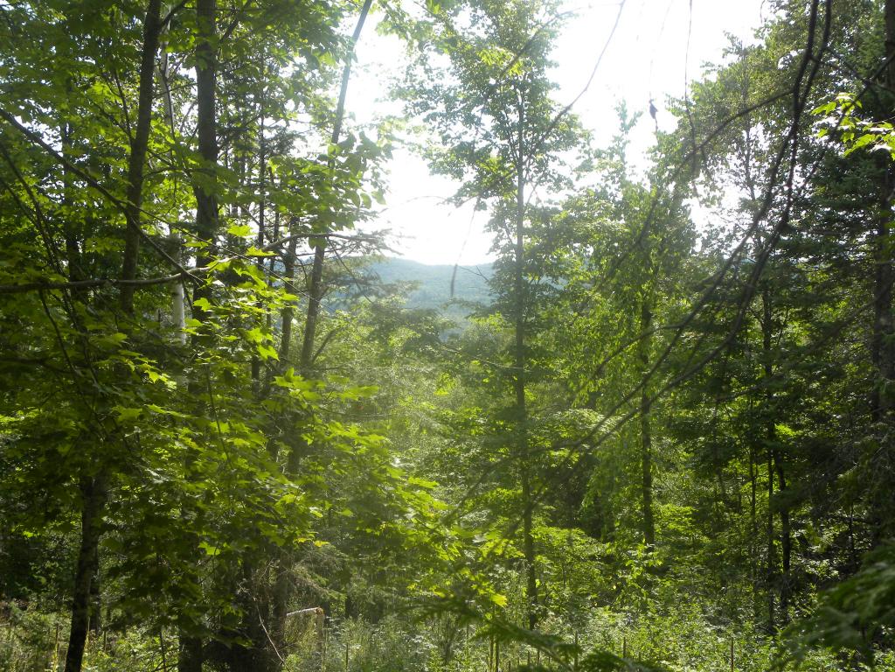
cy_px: 336
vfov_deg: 25.2
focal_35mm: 58
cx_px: 448
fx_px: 1500
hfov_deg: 33.2
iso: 64
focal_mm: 10.3
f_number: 4.5
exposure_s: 1/166
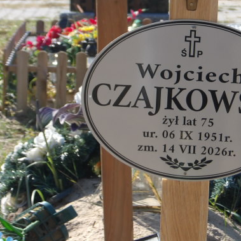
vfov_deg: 10.9
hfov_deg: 10.8
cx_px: 198
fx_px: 1268
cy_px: 94
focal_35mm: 161
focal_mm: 19.6
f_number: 6.6
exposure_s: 1/194
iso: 100
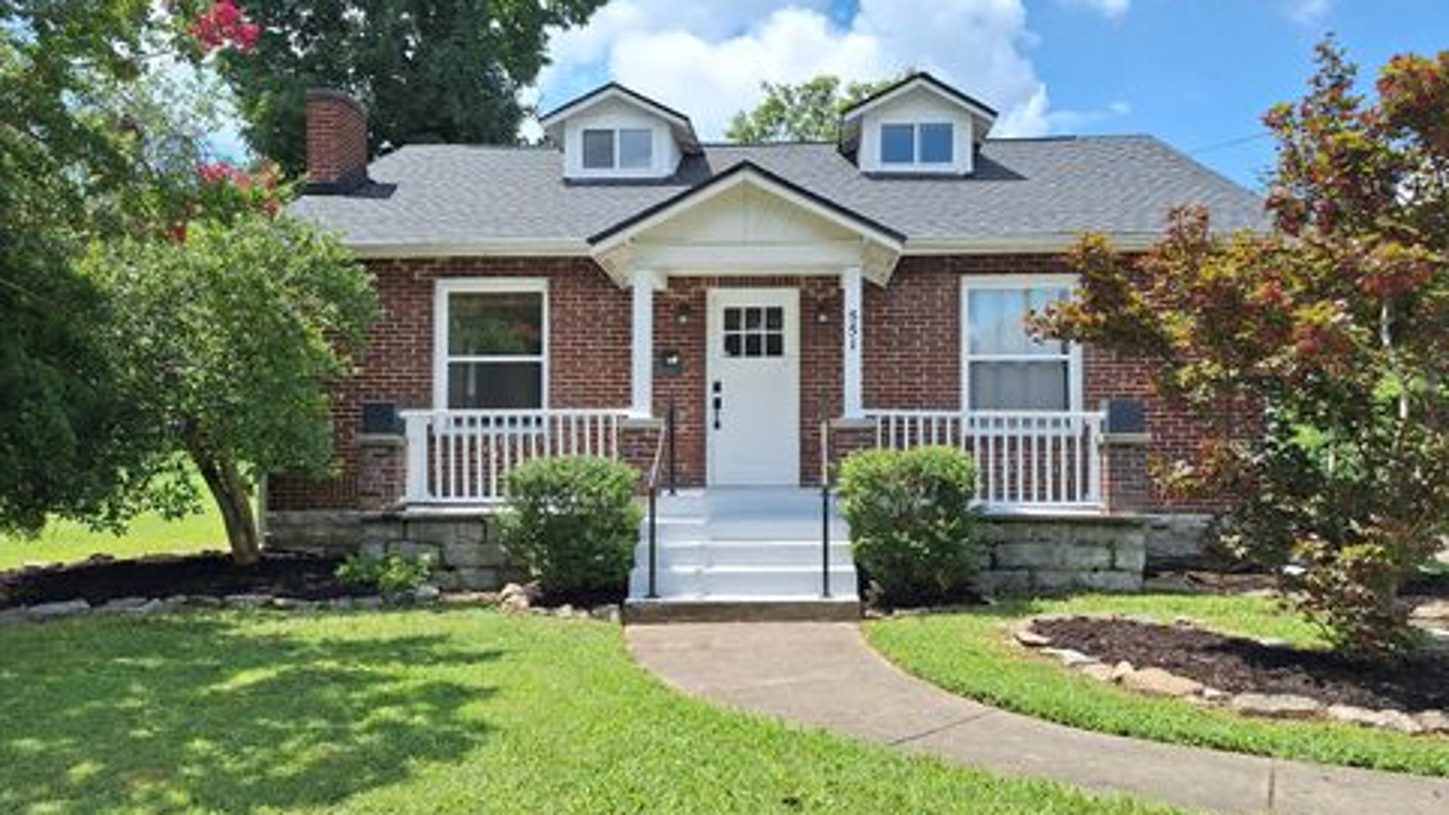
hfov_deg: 71.9
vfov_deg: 44.4
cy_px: 408
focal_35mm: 26
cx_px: 746
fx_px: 999
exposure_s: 1/2415
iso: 40
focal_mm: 5.54
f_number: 1.8
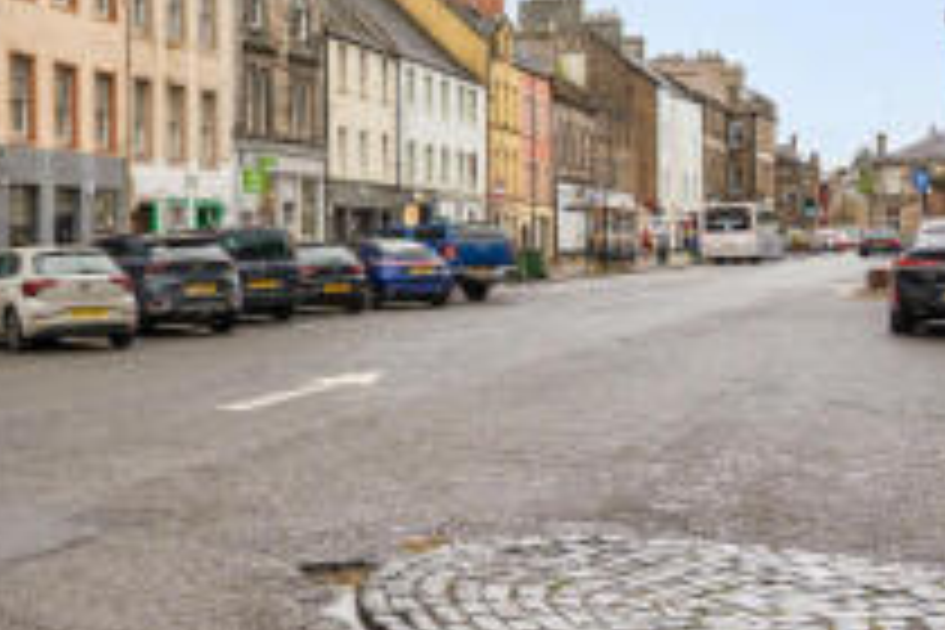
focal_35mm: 50
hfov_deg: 34.0
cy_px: 97
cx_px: -110
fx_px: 1312
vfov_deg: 26.3
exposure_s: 1/125
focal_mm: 16
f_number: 5.6
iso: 100
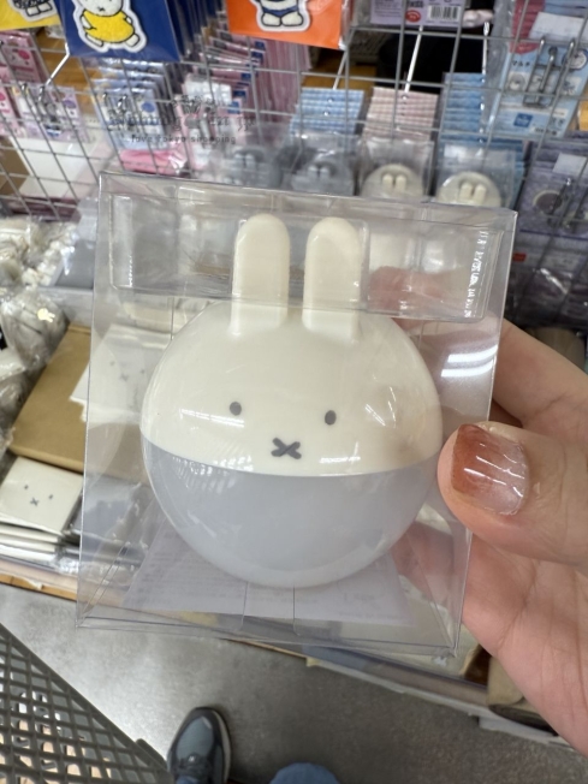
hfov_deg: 56.8
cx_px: 294
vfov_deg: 71.6
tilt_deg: -55.7
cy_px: 392
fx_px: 544
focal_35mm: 24
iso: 80
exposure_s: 1/100
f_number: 2.2
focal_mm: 2.22
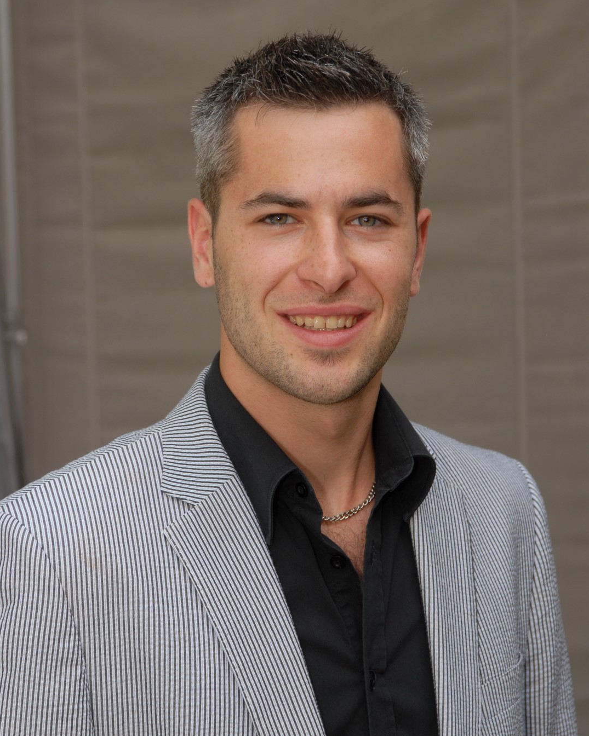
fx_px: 2877
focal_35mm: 132
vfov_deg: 14.6
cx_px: 295
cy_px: 352
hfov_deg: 11.7
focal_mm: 78
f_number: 5.6
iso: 200
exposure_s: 1/125
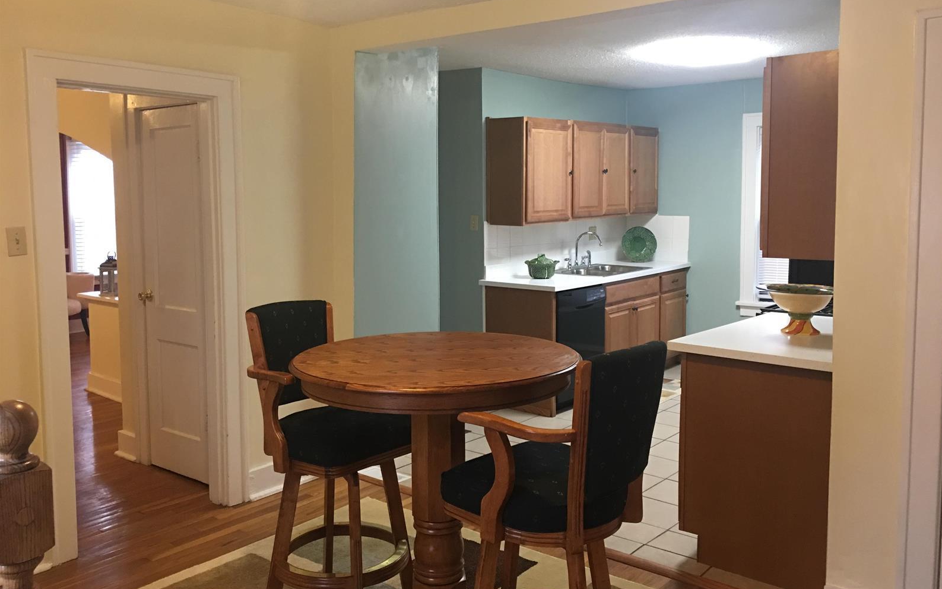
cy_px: 267
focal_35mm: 31
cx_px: 474
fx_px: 796
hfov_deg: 61.2
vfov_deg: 40.6
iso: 100
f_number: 2.2
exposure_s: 1/15
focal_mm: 4.15
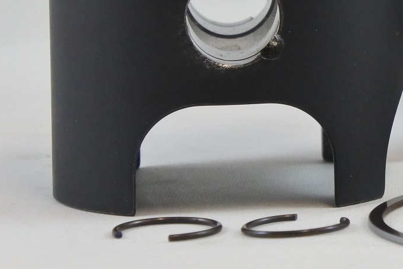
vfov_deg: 6.5
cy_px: -14
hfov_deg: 9.7
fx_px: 2351
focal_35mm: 210
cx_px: 475
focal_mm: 28.2
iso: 640
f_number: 5.6
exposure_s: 1/125
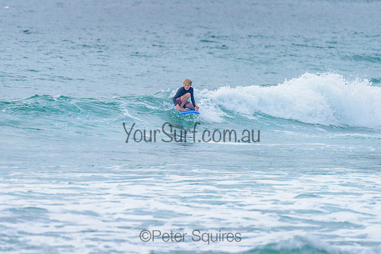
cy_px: 98
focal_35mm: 613
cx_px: 188
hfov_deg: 3.4
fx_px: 6487
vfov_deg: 2.2
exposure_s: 1/2000
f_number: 5.6
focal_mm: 500
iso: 320
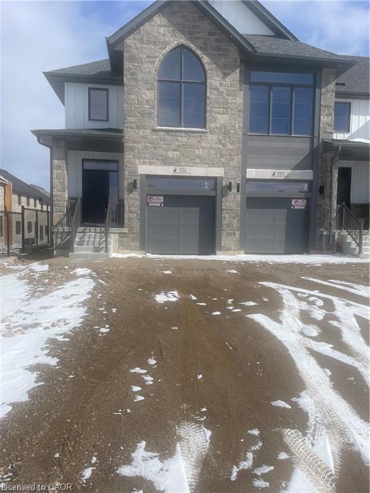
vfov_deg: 67.3
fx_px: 371
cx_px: 185
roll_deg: -0.6
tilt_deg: -3.4
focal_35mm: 26
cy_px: 246
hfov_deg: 53.1
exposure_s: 1/6897
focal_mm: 4.2
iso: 32
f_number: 1.6
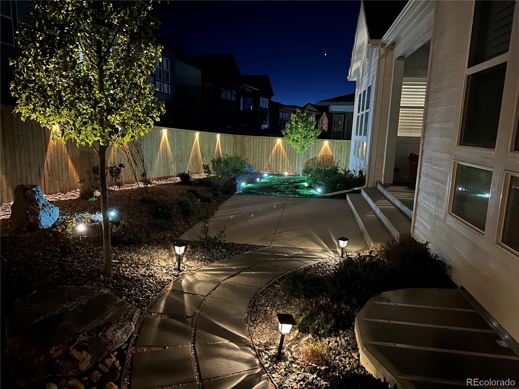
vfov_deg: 56.8
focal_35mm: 24
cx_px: 260
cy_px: 194
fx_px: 360
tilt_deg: -9.4
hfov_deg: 71.6
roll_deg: -1.6
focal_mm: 6.86
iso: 2500
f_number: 1.78
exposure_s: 1/9
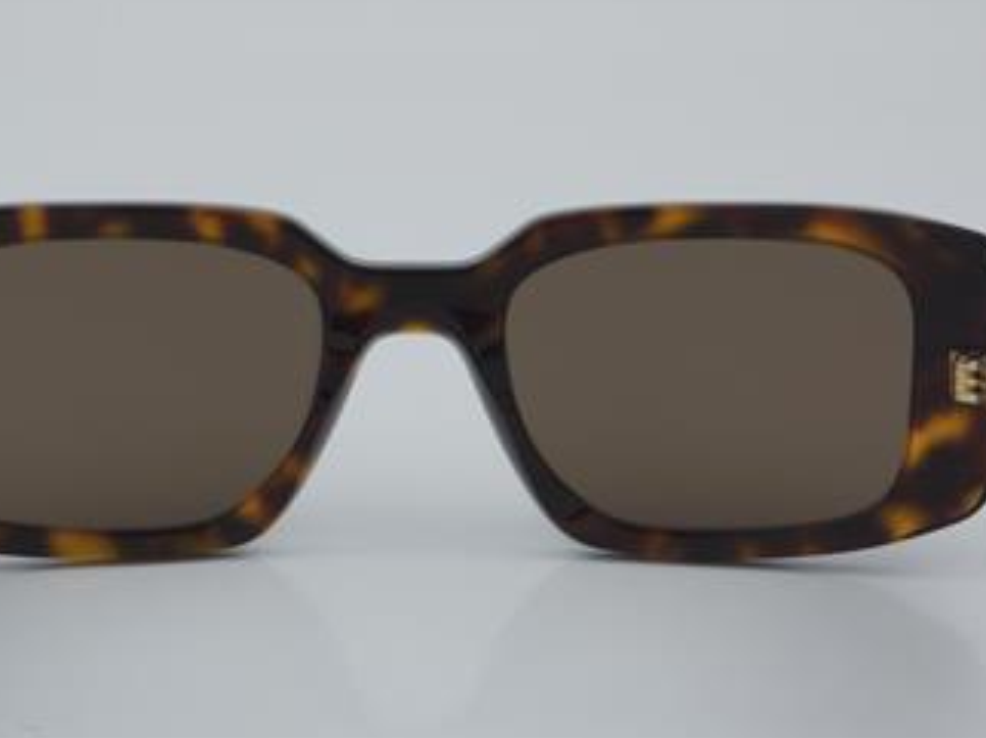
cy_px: 337
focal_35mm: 99
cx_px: 416
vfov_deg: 15.0
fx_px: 2806
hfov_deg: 19.9
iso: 100
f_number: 32
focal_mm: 55
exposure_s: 1/4
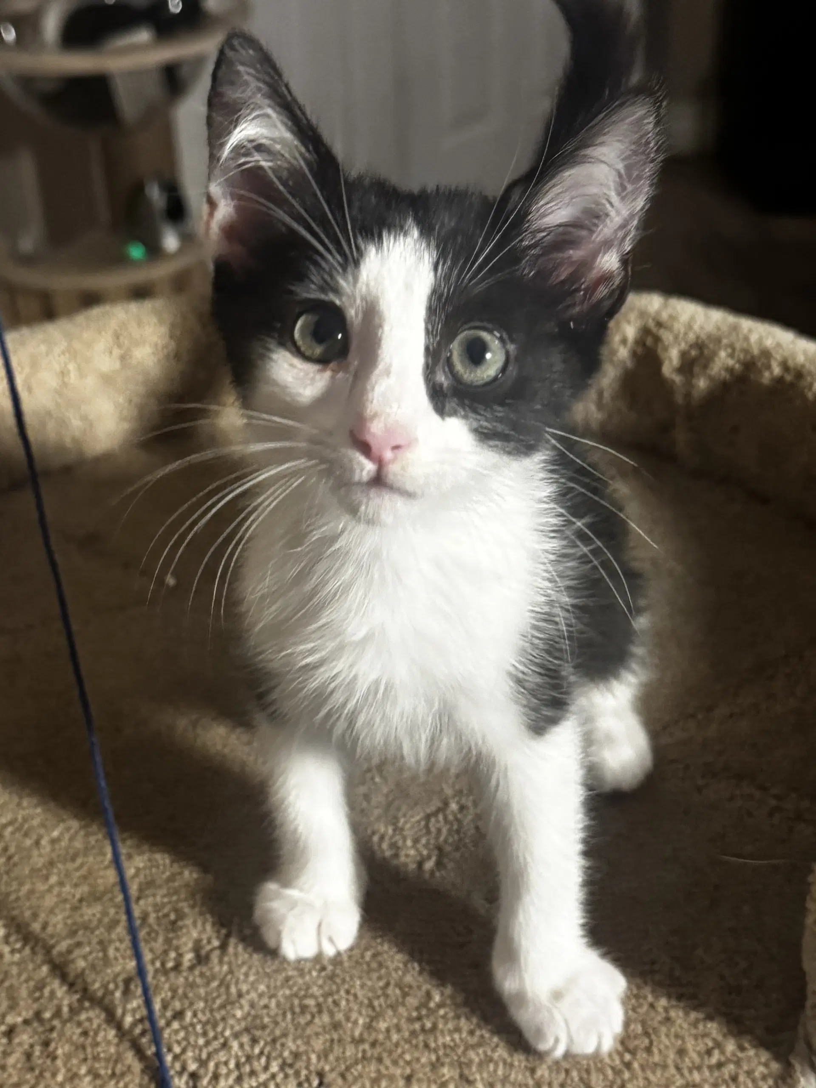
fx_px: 754
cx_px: 408
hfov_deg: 56.8
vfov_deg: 71.6
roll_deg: +4.6
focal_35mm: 24
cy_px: 544
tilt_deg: -31.4
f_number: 1.78
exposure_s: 1/60
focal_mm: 6.76
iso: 640
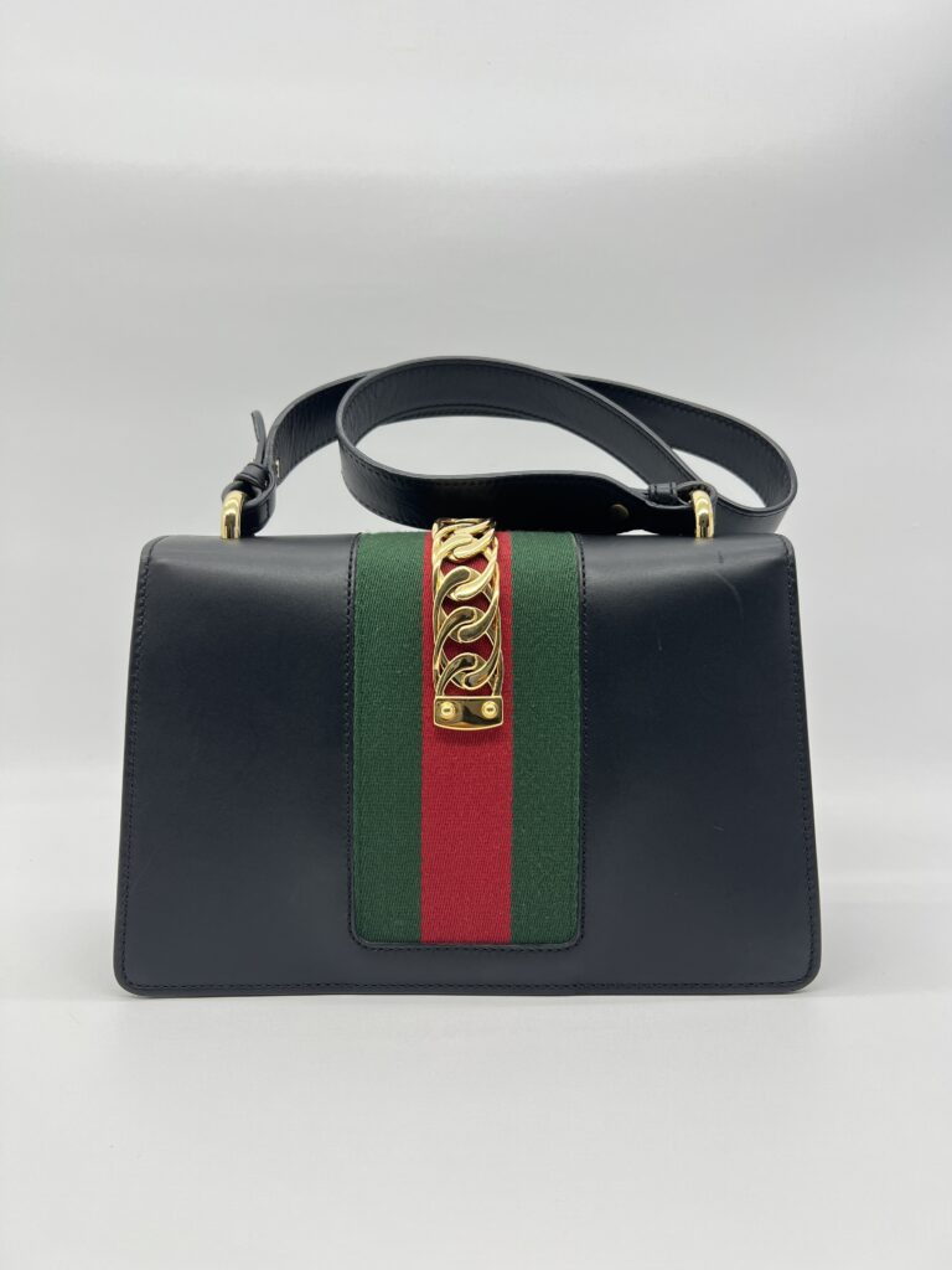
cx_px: 476
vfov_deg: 67.3
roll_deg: +0.0
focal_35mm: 26
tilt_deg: -5.8
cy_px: 635
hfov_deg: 53.1
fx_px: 953
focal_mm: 5.7
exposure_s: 1/131
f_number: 1.5
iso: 32
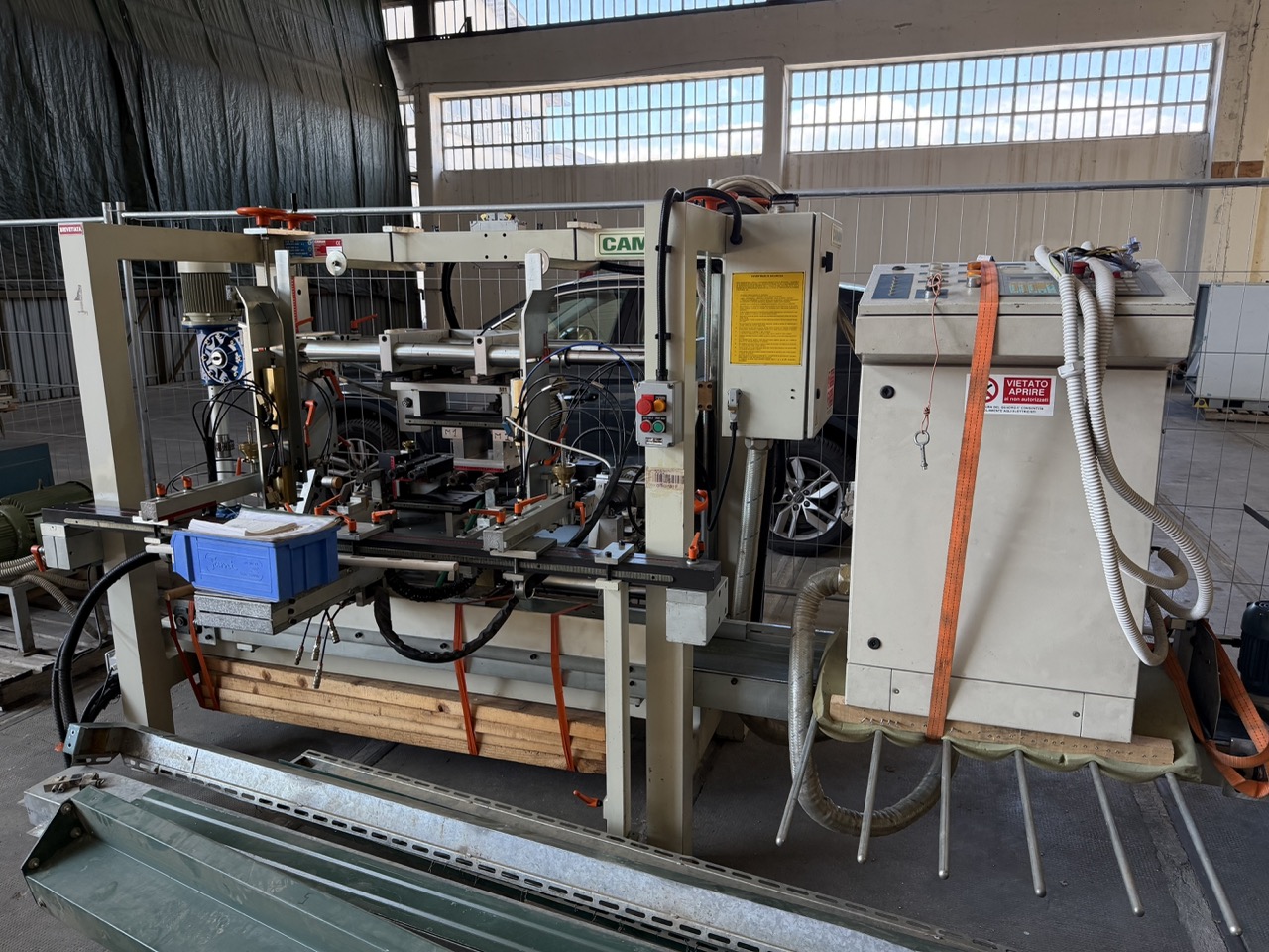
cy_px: 476
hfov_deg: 71.6
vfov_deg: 56.8
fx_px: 880
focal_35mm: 24
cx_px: 634
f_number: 1.78
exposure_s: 1/238
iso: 200
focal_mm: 6.76
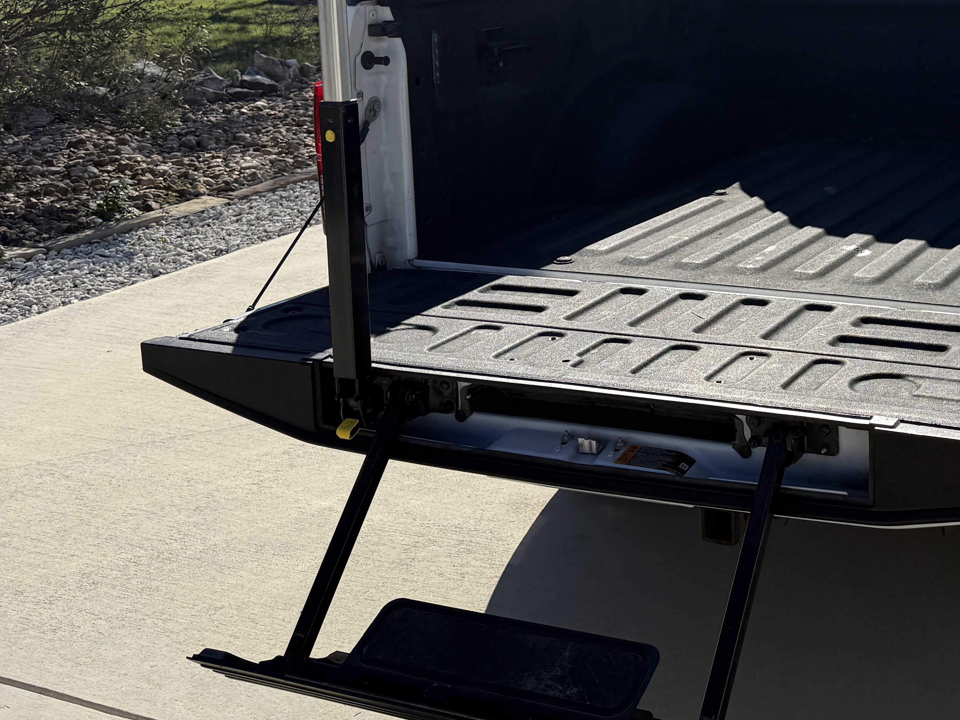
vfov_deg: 28.3
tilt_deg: -8.8
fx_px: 1387
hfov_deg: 36.3
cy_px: 107
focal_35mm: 50
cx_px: 823
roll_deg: +1.4
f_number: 1.78
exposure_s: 1/6173
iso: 80
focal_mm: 6.76
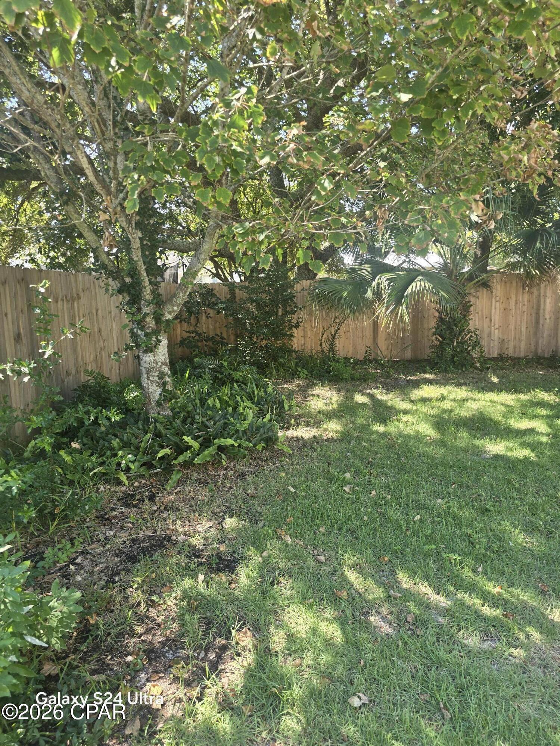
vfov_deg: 73.9
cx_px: 280
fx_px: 496
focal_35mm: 23
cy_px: 373
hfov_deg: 58.9
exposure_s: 1/180
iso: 64
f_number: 1.7
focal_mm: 6.3
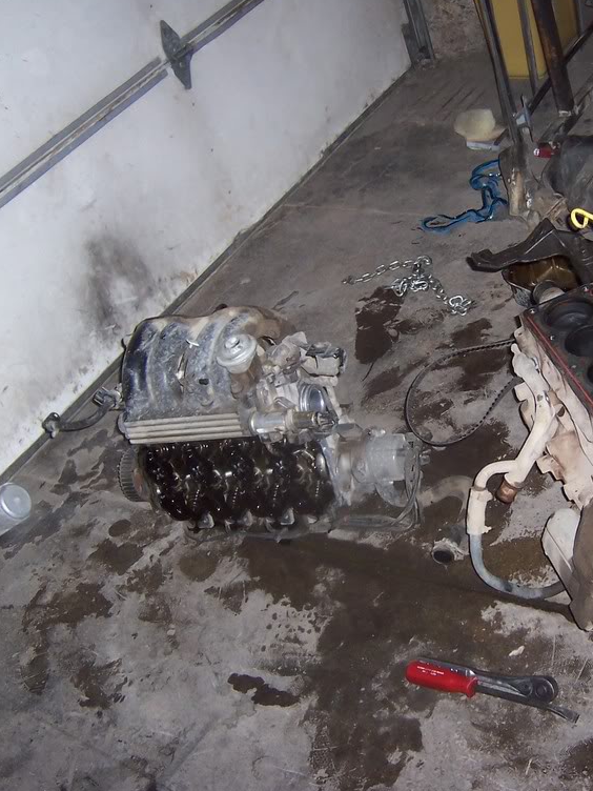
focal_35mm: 49
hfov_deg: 29.1
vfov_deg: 38.9
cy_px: 390
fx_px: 1119
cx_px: 467
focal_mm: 5.6
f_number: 2.8
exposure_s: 1/60
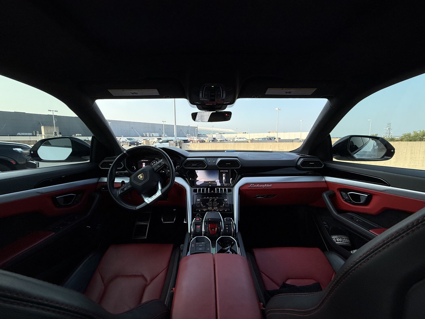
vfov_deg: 85.7
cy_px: 160
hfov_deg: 102.1
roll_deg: -0.2
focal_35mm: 14
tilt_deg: -7.3
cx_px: 212
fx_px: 172
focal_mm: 2.22
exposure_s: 1/261
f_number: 2.2
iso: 50
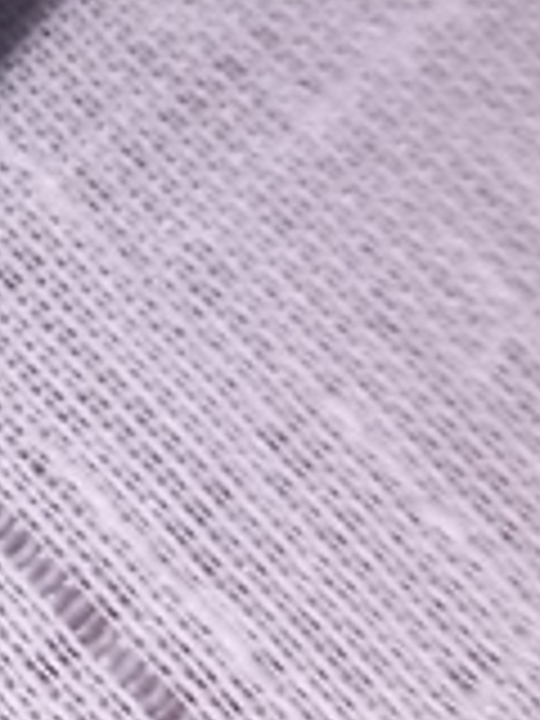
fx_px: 3224
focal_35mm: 155
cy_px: -230
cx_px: -932
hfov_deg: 8.4
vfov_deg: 12.3
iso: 20
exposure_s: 1/50
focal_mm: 4
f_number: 1.8
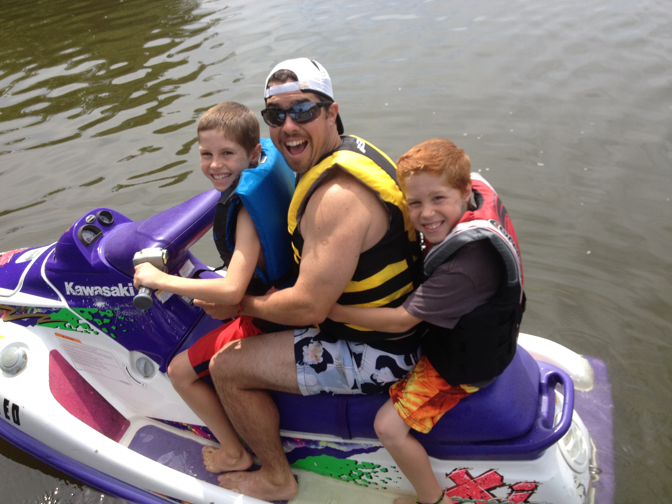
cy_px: 252
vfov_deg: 40.7
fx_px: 679
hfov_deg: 52.6
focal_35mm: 35
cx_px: 336
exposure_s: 1/874
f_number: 2.4
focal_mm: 4.28
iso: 64
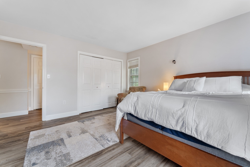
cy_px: 84
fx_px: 101
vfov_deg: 78.8
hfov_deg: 101.9
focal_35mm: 15
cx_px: 125
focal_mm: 14.6
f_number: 11
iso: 400
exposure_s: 1.3
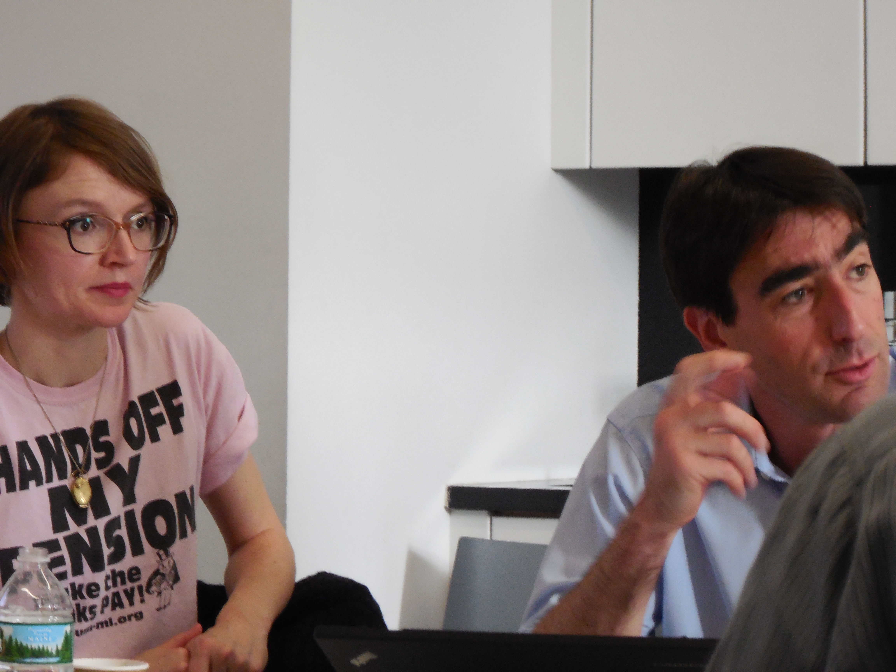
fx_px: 4038
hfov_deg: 12.7
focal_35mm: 156
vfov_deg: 9.5
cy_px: 336
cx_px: 448
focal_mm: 27.6
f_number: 6.5
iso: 800
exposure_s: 1/25
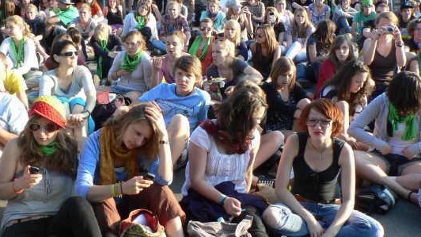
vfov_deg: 27.7
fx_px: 480
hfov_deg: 47.3
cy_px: 98
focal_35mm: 43
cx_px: 189
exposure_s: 1/40
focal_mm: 6
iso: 64
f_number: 2.8
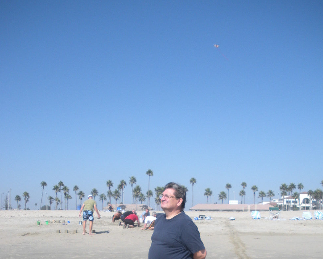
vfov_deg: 29.7
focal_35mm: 49
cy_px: 225
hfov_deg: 38.0
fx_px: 468
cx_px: 157
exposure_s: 1/734
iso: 64
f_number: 3.5
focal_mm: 6.3
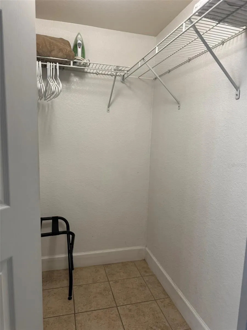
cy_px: 165
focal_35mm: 24
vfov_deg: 71.6
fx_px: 228
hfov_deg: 56.8
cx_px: 124
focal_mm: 6.76
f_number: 1.78
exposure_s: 1/60
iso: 125
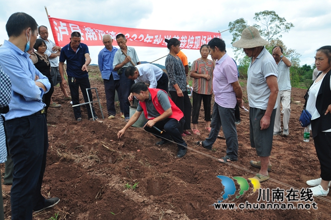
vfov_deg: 47.8
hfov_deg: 67.4
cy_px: 110
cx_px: 166
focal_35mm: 27
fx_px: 248
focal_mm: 18
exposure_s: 1/180
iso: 200
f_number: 6.7
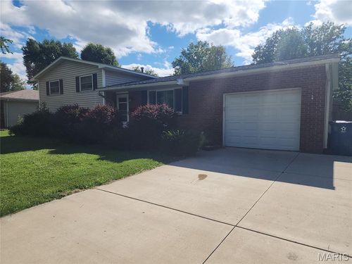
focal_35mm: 23
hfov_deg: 73.9
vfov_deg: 58.9
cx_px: 176
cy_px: 132
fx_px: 234
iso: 12
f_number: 1.8
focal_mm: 6.4
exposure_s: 1/1869
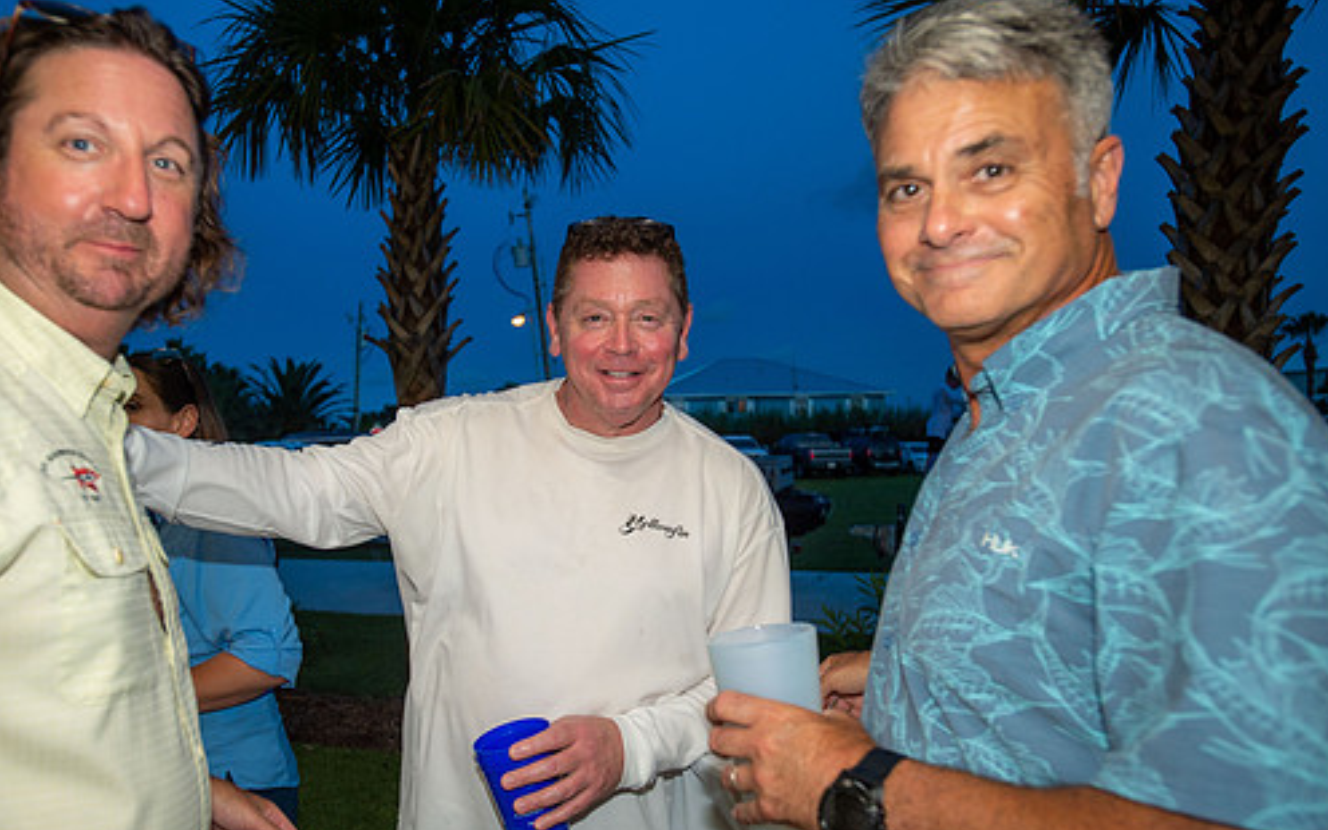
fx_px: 1122
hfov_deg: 61.0
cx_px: 581
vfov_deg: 40.6
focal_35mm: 31
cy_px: 442
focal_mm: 26
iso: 640
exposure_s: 1/100
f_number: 4
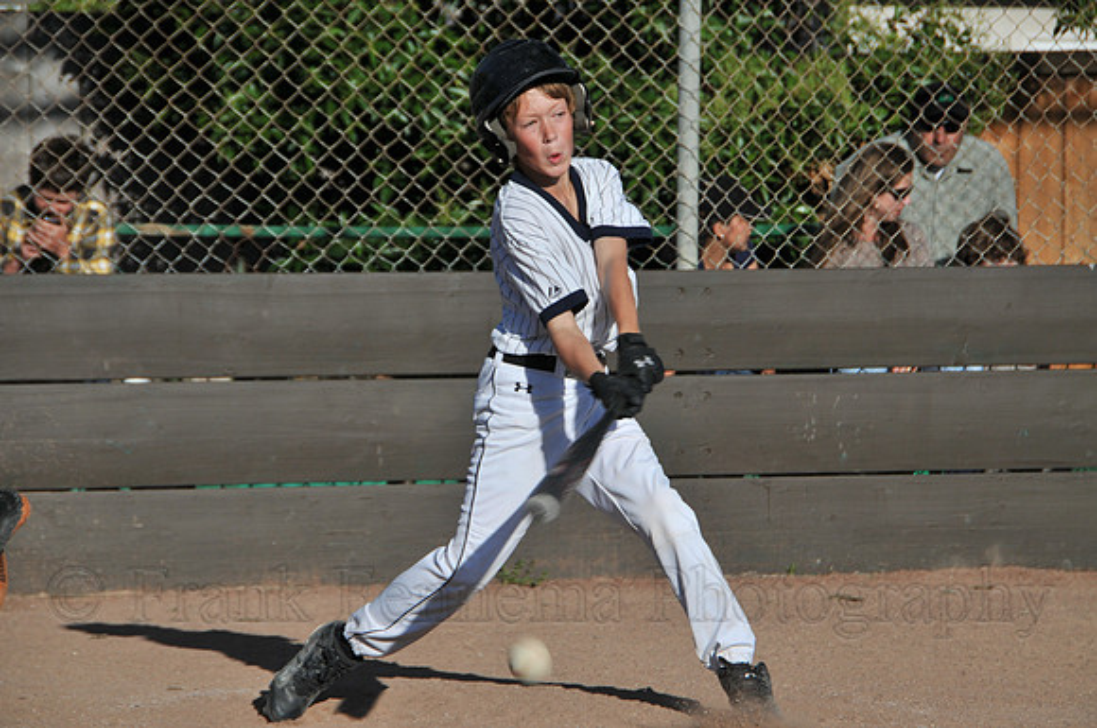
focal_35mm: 195
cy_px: 364
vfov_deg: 7.0
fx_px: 5934
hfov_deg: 10.6
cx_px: 548
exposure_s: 1/500
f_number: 8
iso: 200
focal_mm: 130
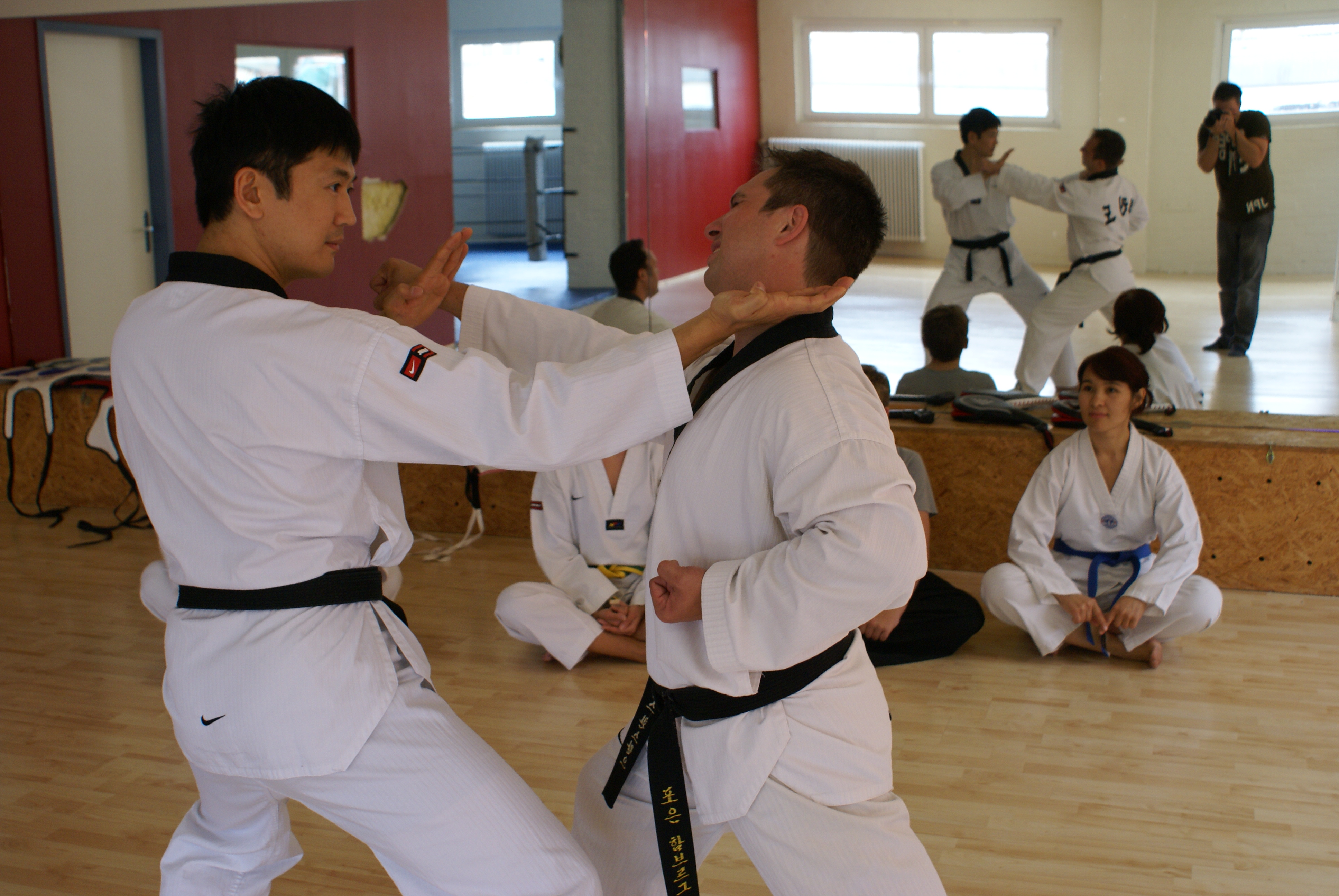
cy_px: 448
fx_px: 1564
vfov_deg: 32.0
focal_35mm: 42
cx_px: 670
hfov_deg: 46.3
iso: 320
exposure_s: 1/50
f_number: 4.5
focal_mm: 28
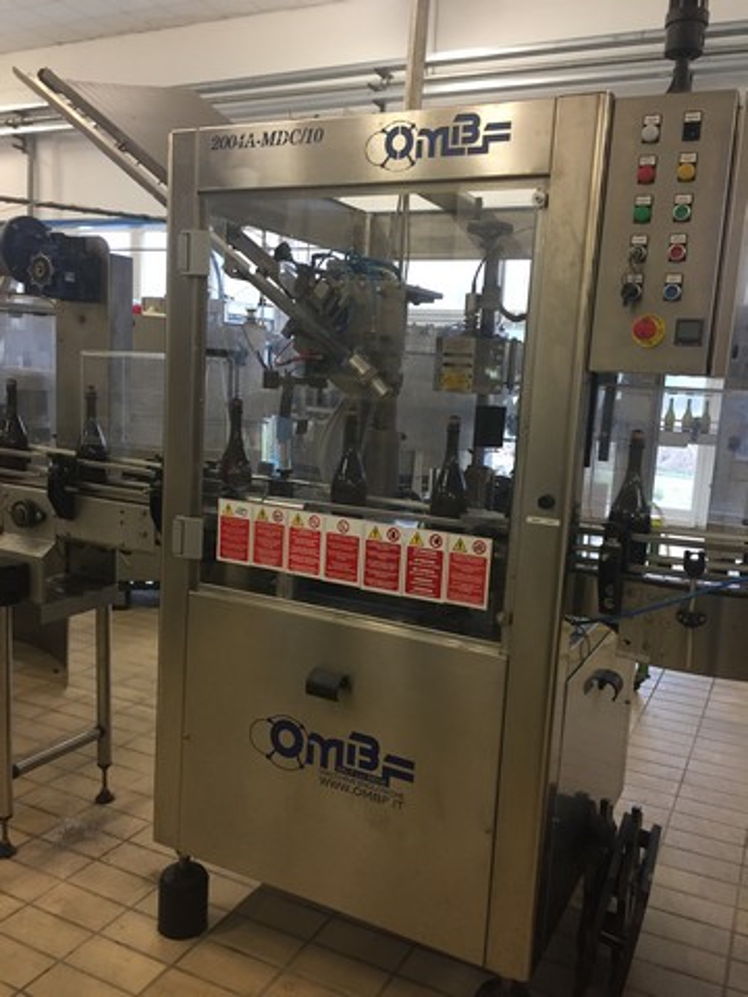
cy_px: 498
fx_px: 836
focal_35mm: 29
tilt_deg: -7.5
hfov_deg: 48.2
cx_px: 374
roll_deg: -2.9
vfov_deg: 61.7
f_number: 2.2
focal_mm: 4.15
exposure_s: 1/33
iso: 160
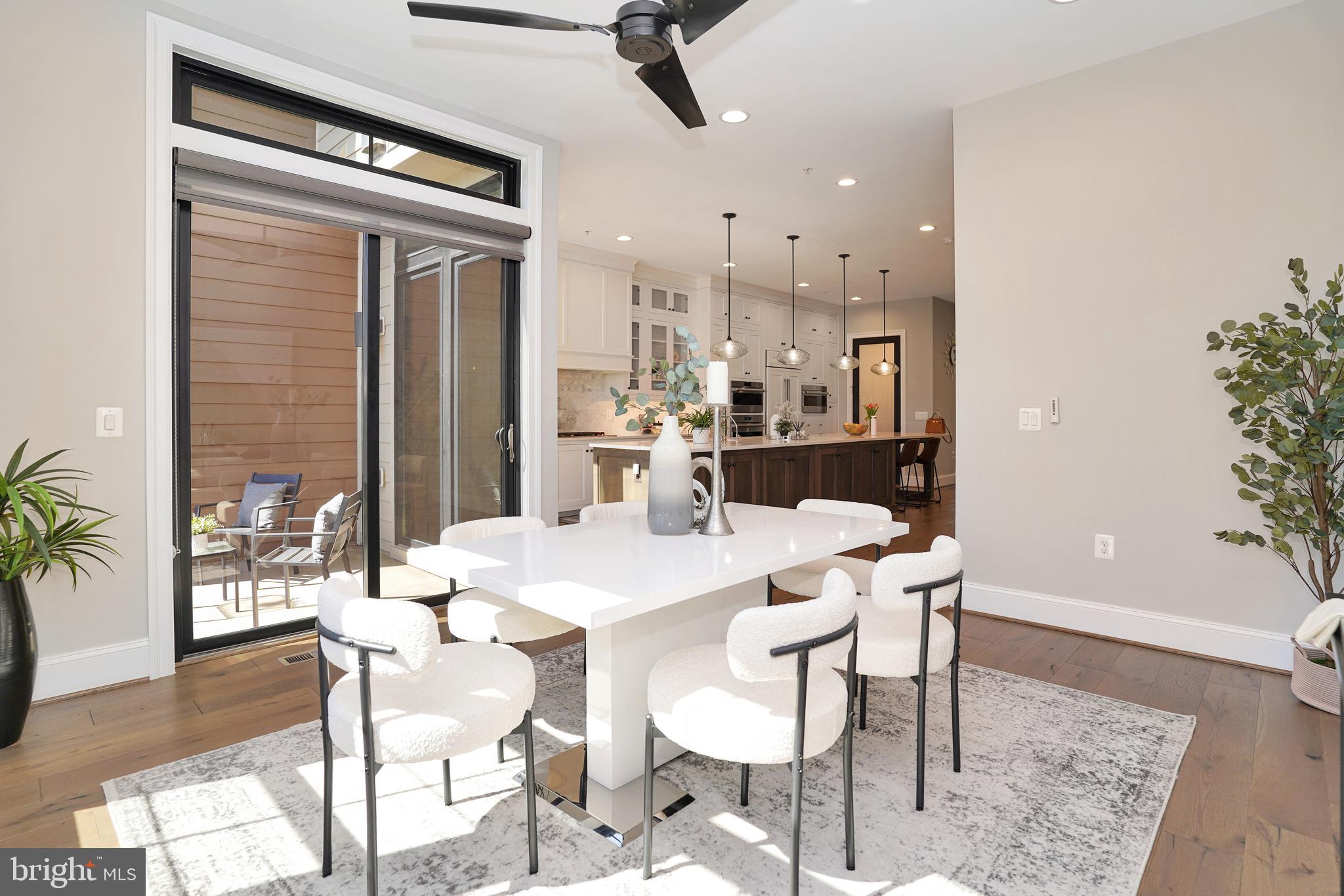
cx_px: 672
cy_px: 448
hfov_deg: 93.3
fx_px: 635
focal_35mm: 17
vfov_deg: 70.4
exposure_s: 1/60
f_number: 4
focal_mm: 17
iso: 125
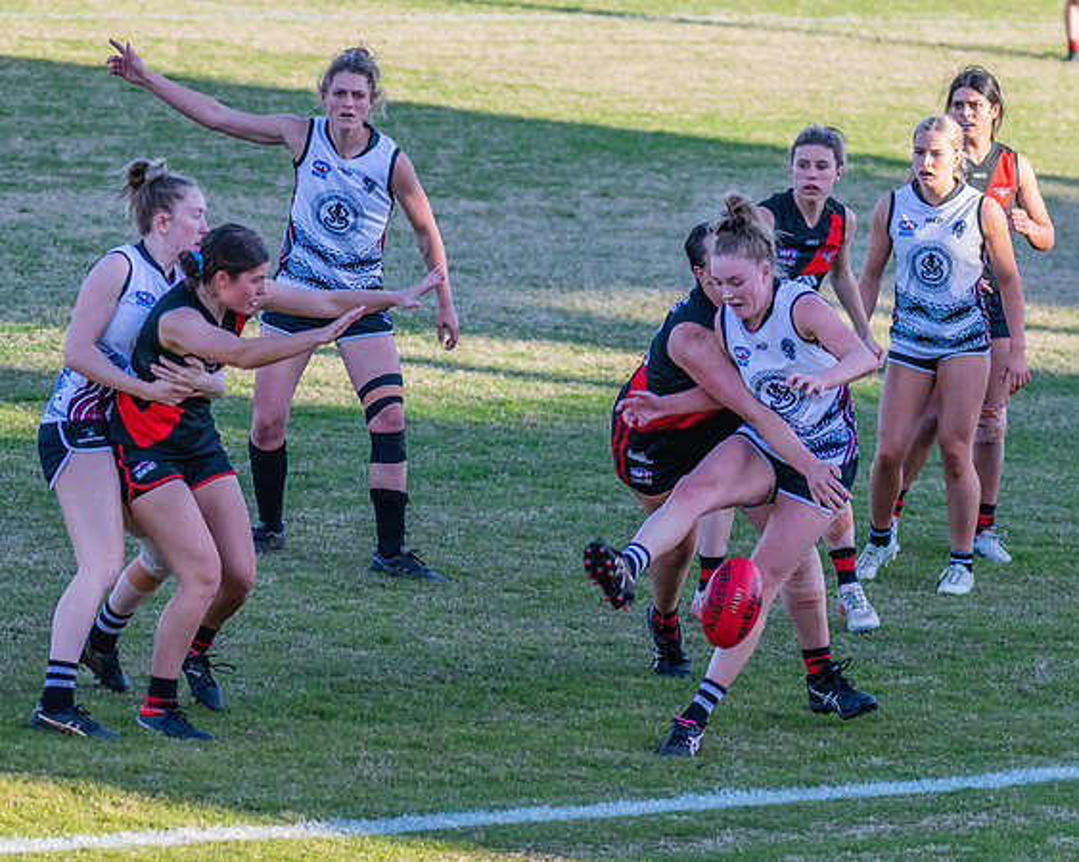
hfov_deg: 7.4
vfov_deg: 5.9
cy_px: 417
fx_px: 8372
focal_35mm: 262
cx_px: 419
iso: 800
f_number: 5
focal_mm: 170
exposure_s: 1/1250
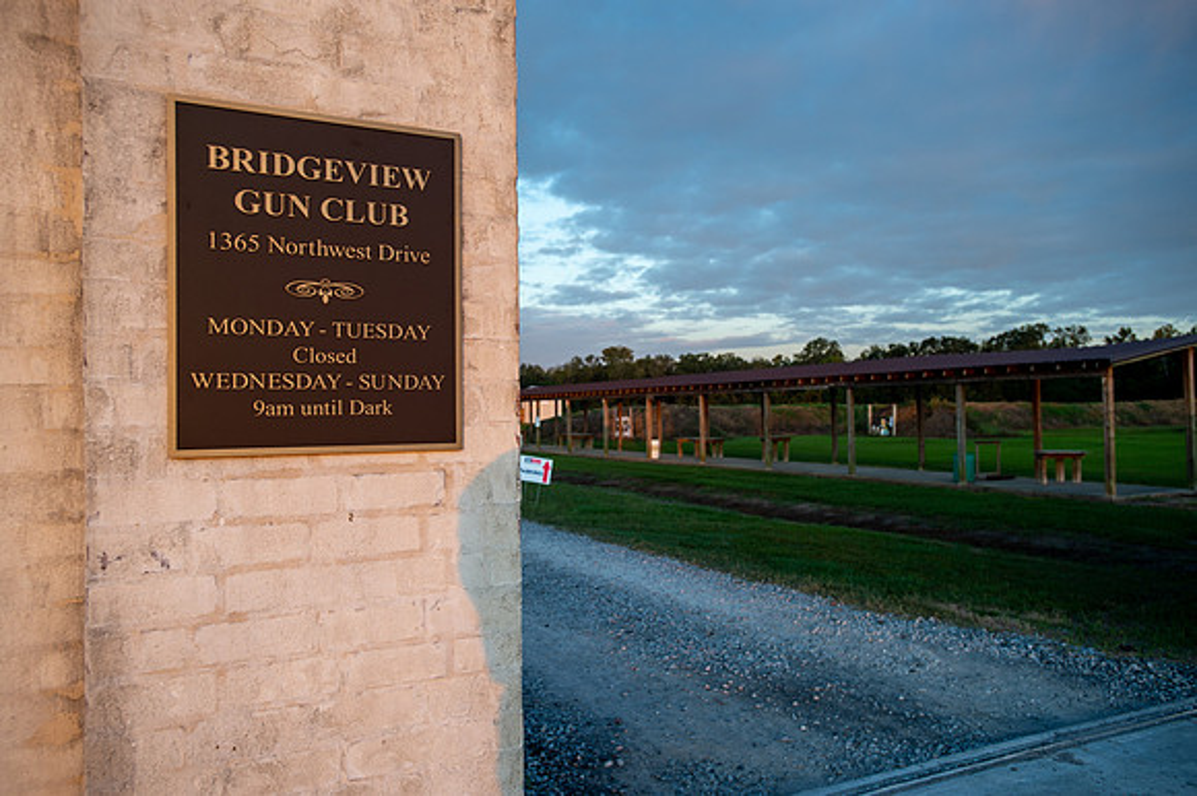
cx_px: 598
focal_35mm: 26
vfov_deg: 49.5
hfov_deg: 69.4
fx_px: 864
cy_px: 398
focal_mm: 26
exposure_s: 1/125
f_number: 4.5
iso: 200
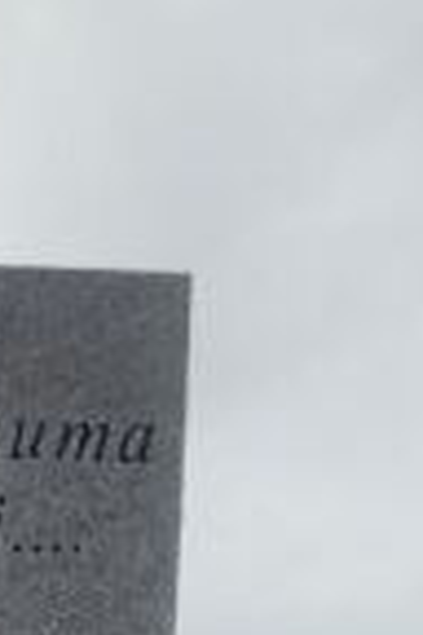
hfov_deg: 12.5
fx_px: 1762
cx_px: -344
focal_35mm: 100
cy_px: 1310
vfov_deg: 15.7
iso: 100
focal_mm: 5.56
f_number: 1.8
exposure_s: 1/231
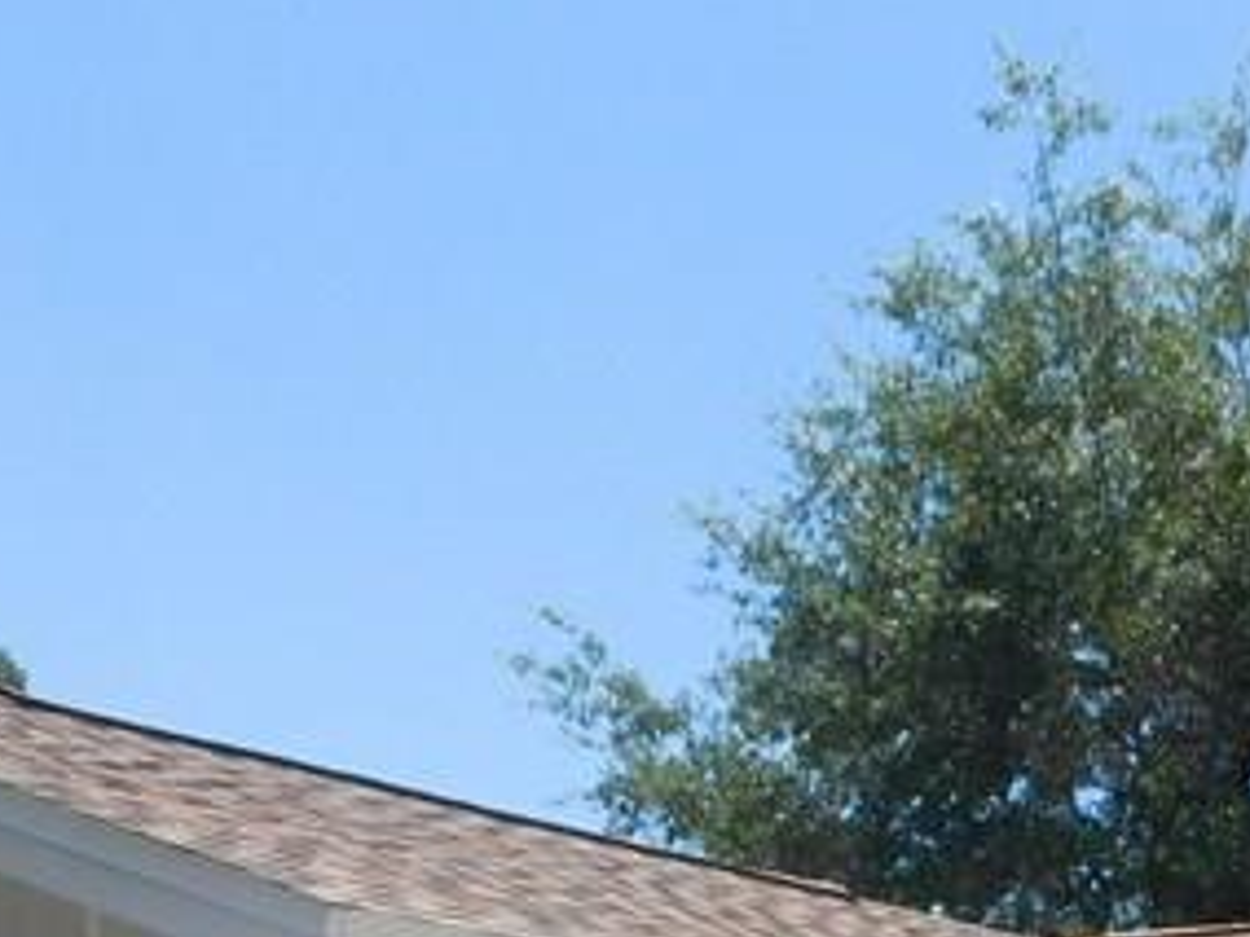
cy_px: 1504
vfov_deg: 12.8
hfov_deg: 17.6
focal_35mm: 108
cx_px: 1338
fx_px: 3900
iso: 125
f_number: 3.2
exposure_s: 1/1250
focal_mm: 5.3
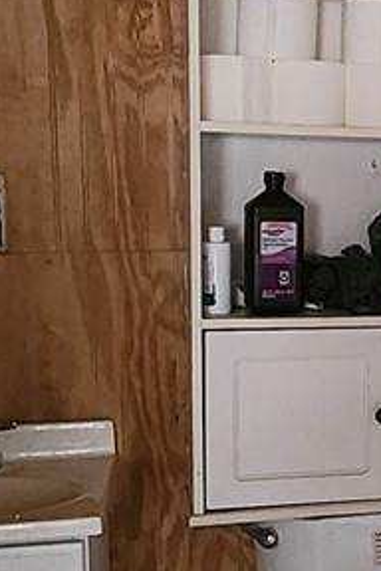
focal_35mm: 75
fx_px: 1191
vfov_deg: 27.0
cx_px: 595
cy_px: 289
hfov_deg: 16.4
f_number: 2.2
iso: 1000
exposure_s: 1/24
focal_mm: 2.2
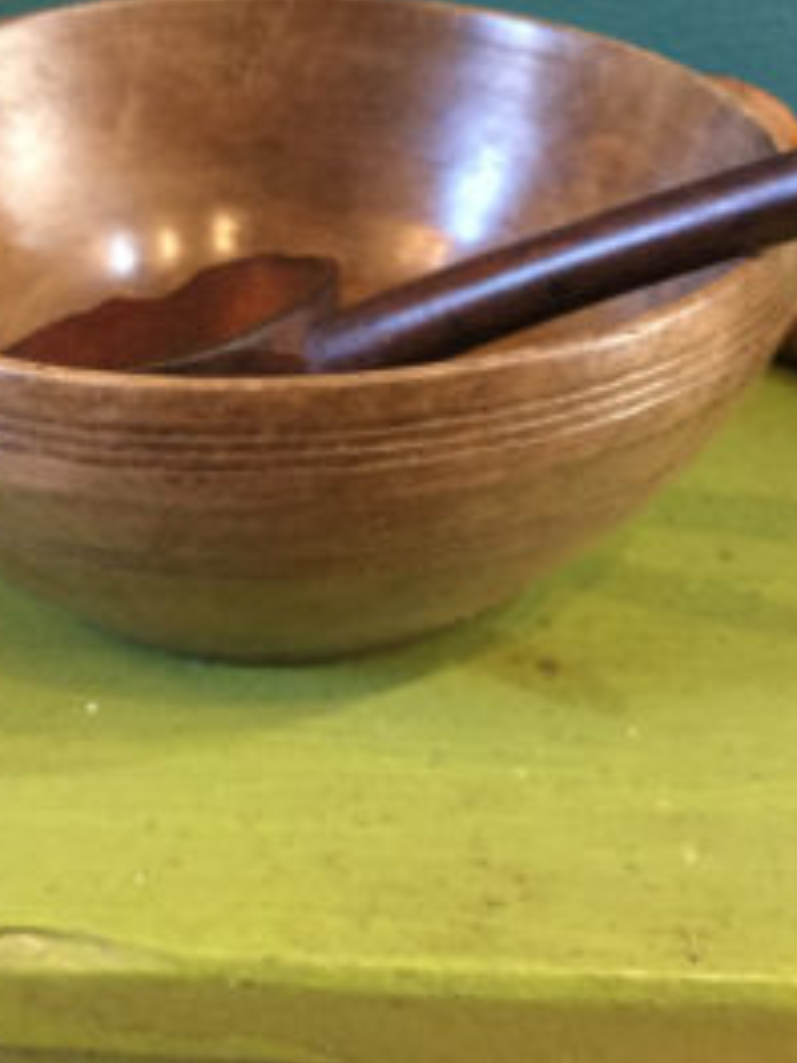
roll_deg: +0.8
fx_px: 1443
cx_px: 286
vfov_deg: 39.5
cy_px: 290
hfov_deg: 30.7
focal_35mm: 47
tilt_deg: -27.1
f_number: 2.4
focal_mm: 3.3
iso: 200
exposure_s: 1/17
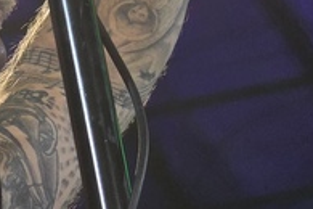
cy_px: 264
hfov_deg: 7.0
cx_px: -13
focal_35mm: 294
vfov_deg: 4.7
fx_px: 2556
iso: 64
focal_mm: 7.9
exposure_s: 1/601
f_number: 2.4
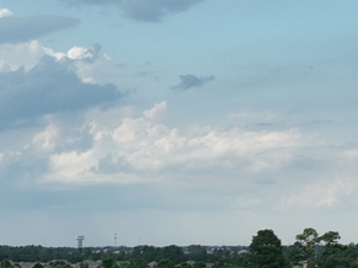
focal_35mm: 165
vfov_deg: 8.6
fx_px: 1706
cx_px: -280
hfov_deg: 11.2
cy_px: 487
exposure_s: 1/400
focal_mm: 12.29
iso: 100
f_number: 2.8
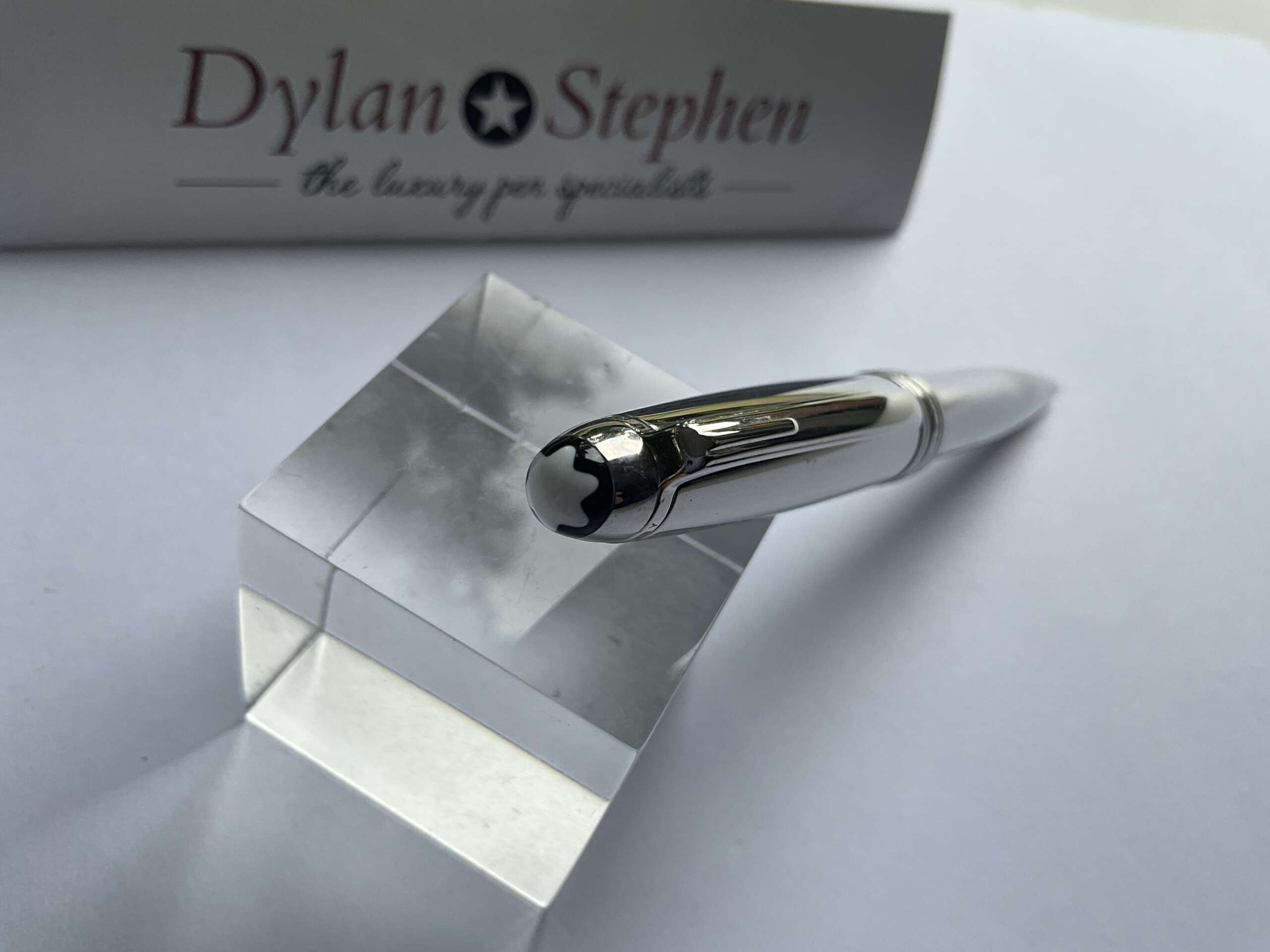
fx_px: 1064
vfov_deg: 48.2
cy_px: 476
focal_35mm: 29
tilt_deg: -49.4
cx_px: 635
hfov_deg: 61.7
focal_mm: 3
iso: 20
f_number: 1.8
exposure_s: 1/218
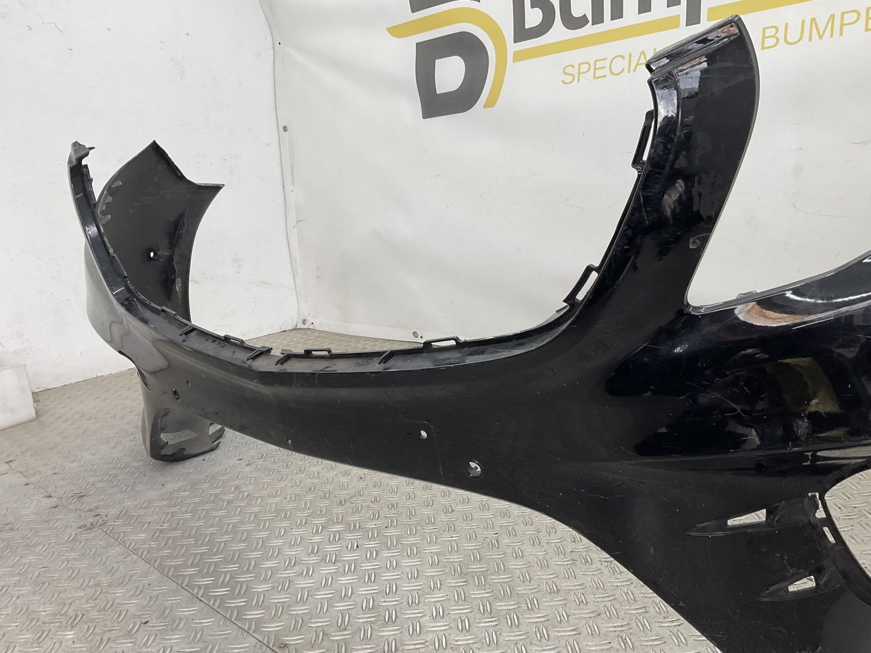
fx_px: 730
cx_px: 436
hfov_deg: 61.7
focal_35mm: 29
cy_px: 326
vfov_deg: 48.2
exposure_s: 1/120
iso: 20
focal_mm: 3
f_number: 1.8
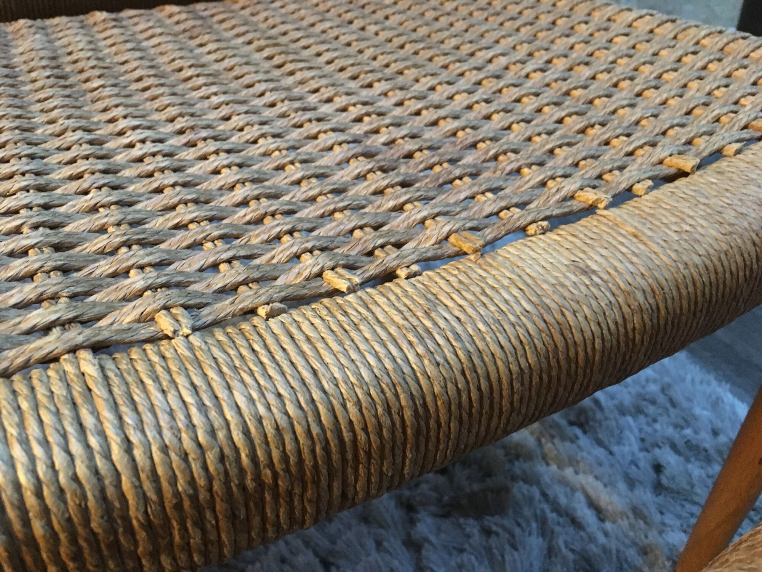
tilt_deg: -39.7
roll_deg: -3.1
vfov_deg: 48.2
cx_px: 381
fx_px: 638
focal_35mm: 29
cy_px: 286
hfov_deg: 61.7
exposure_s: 1/17
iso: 500
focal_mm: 4.15
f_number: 2.2
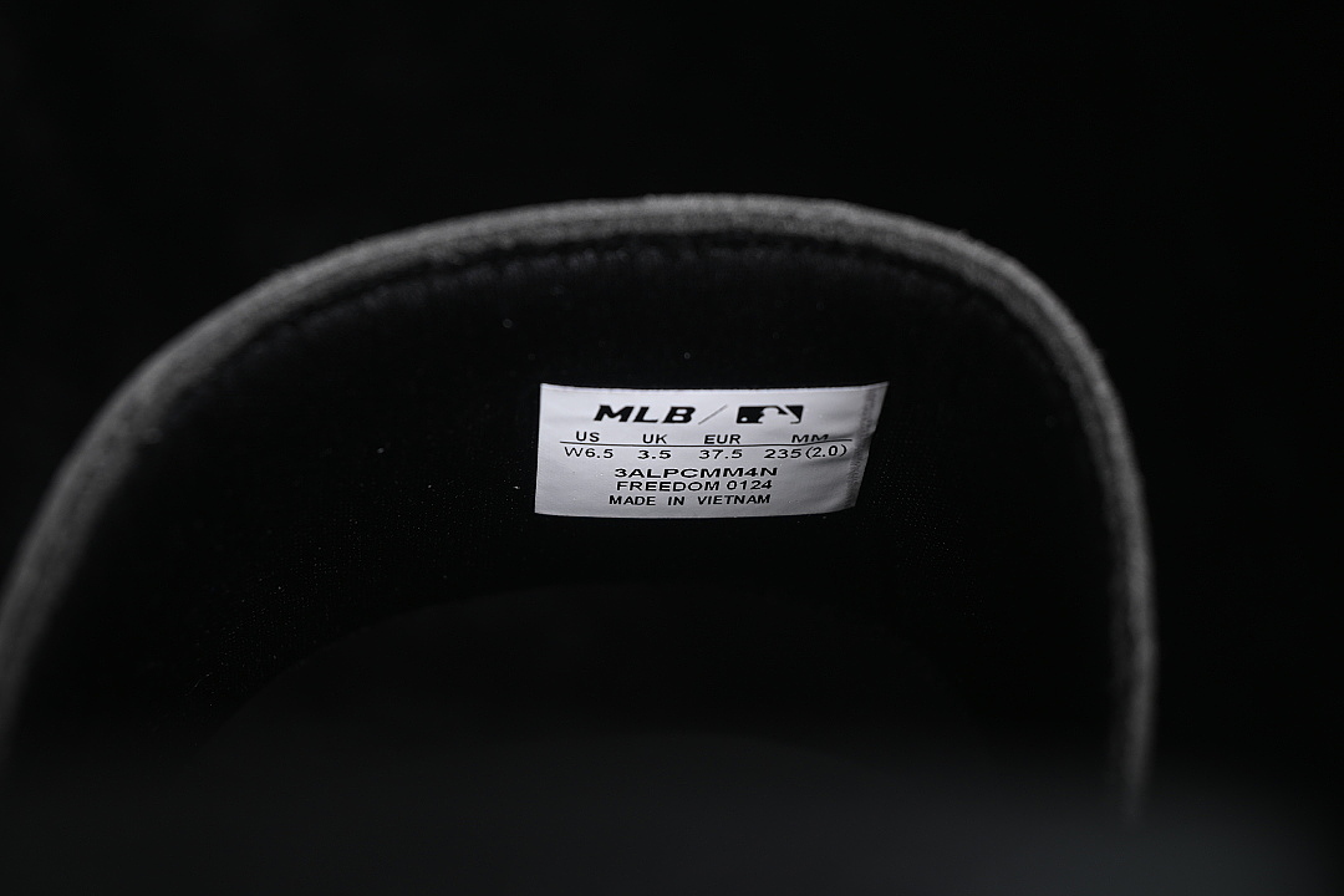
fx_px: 2800
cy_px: 448
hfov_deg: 27.0
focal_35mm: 75
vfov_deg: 18.2
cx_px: 672
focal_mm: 50
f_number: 6.3
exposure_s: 1/60
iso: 160
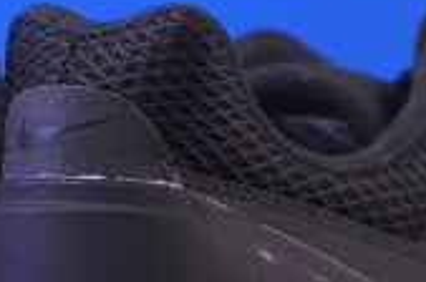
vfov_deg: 3.8
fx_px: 4205
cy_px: 107
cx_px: 146
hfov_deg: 5.8
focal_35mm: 356
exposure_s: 1/320
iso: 250
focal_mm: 50
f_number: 2.5
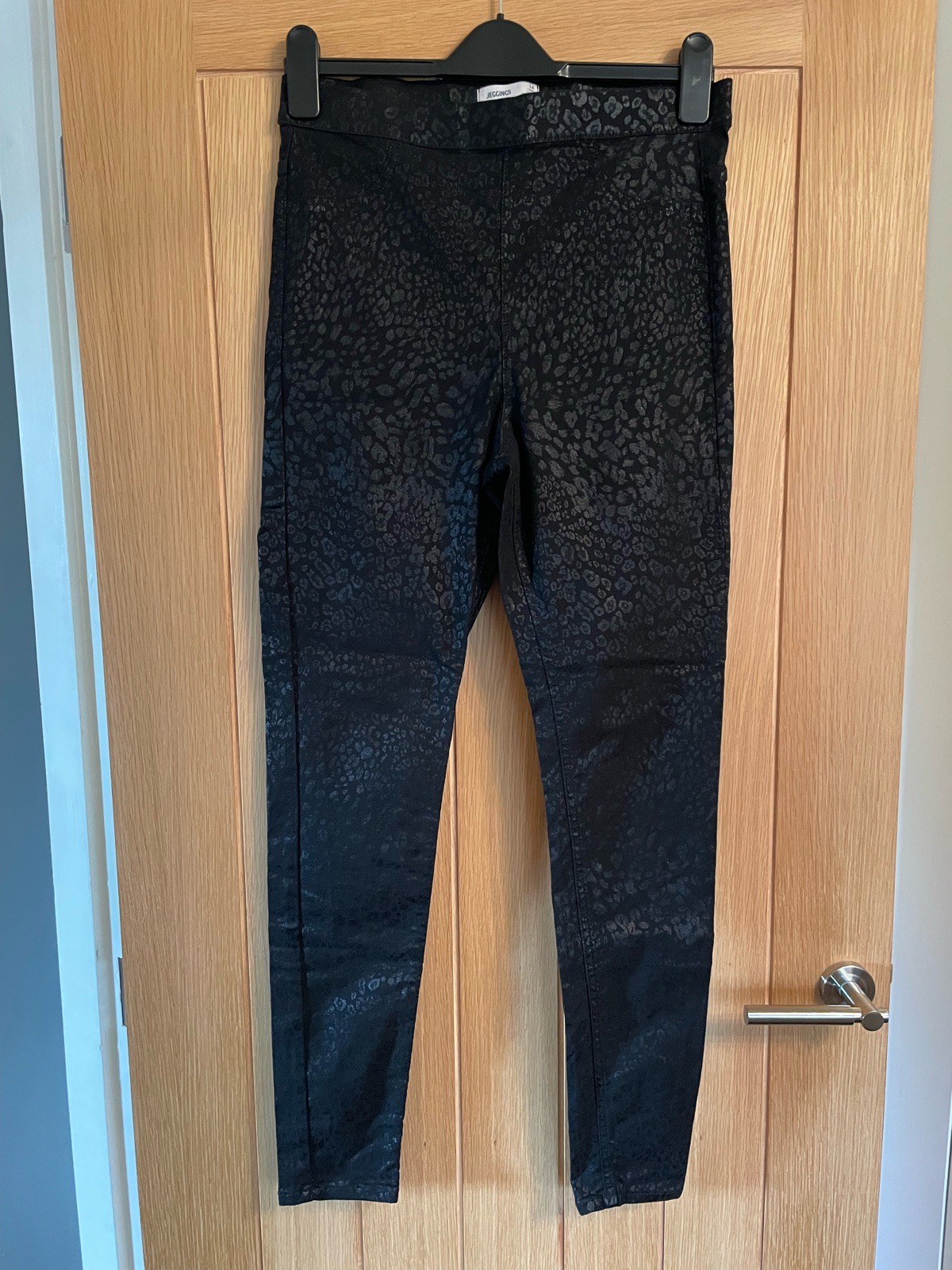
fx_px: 953
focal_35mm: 26
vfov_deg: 67.3
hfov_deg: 53.1
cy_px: 635
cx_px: 476
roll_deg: +1.2
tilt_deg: -8.5
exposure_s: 1/33
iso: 500
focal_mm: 4.2
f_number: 1.6
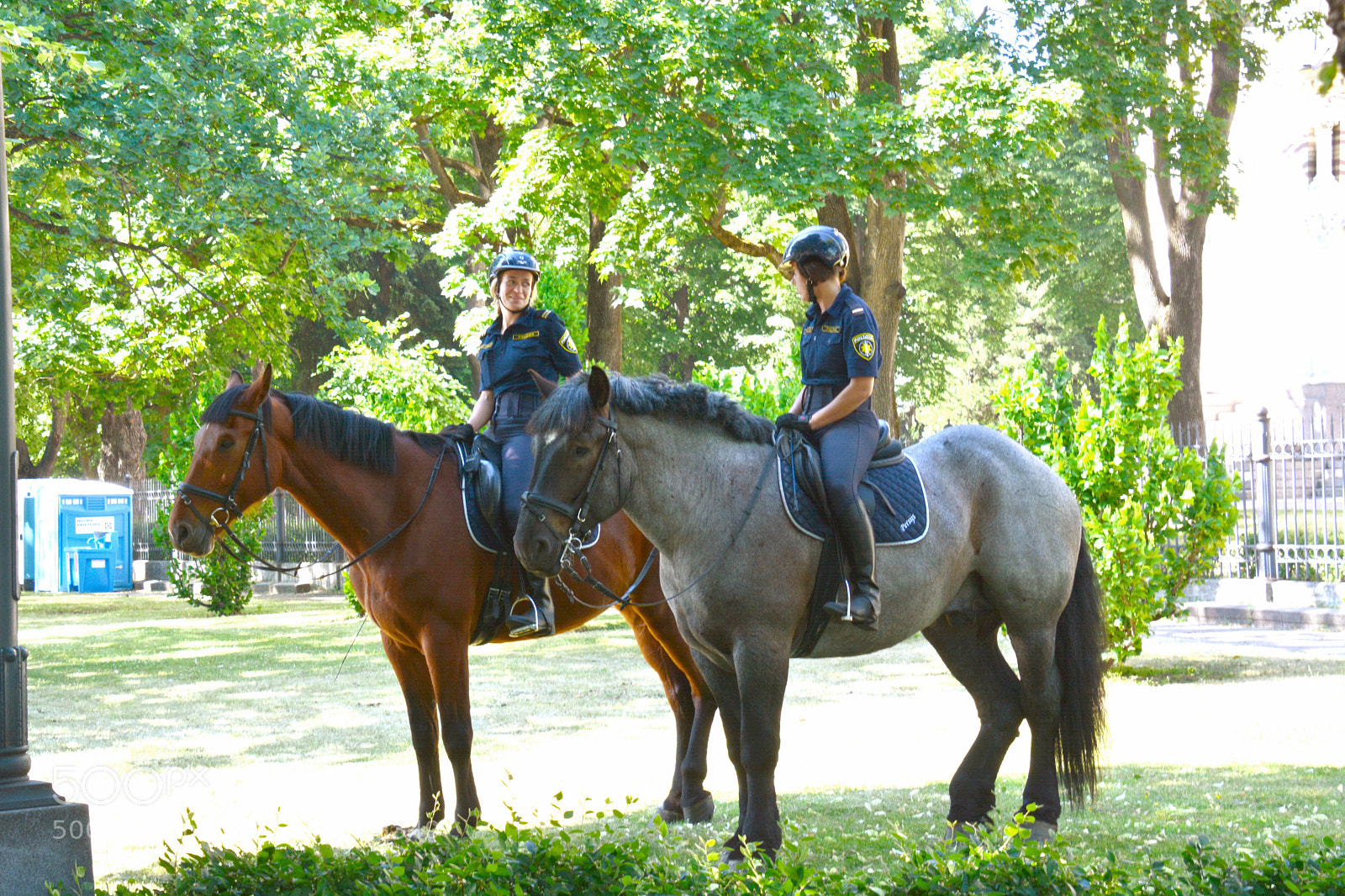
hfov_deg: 23.4
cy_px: 448
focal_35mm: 87
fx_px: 3250
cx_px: 672
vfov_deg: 15.7
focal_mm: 58
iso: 280
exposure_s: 1/60
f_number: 10
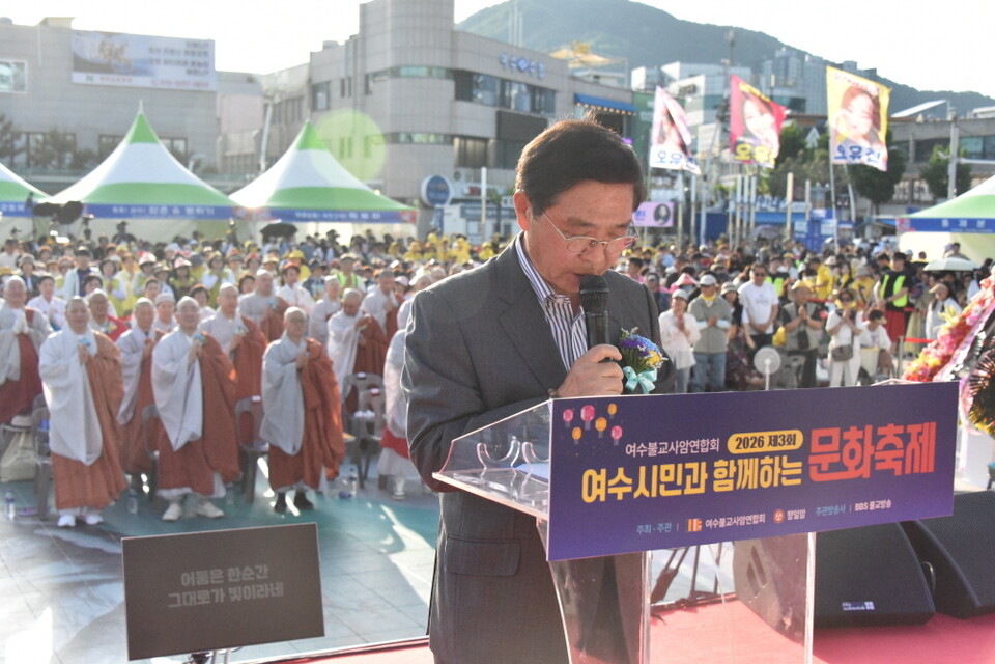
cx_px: 498
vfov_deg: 28.1
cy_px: 332
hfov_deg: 41.1
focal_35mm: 48
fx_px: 1327
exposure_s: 1/8000
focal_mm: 48
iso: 8000
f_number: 7.1
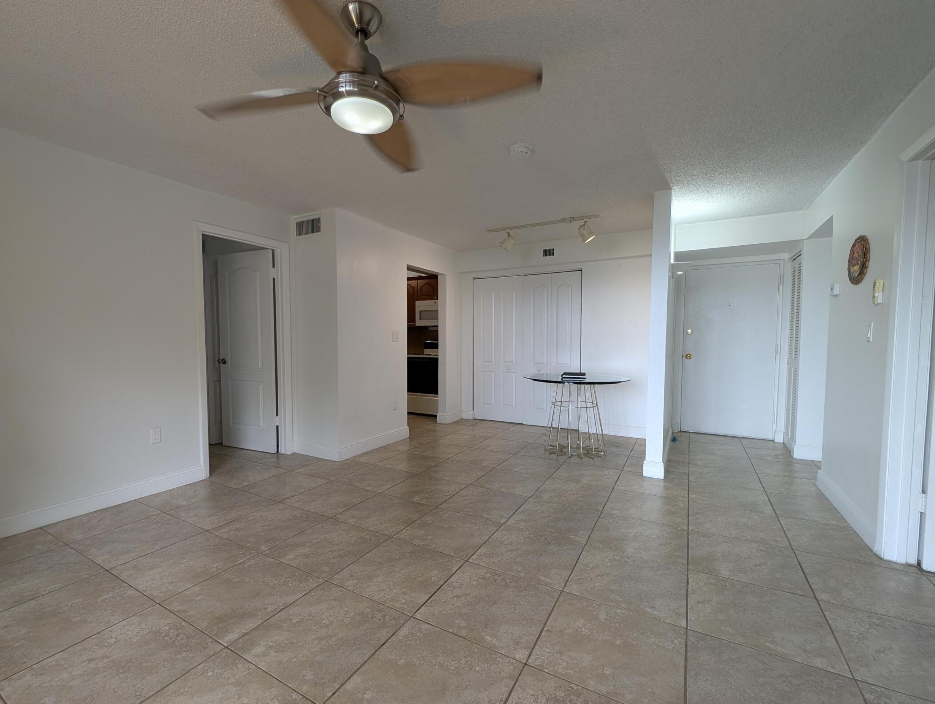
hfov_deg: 101.9
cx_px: 450
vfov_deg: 85.8
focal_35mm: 14
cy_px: 361
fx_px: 379
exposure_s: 1/40
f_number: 1.95
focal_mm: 2.23
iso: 43
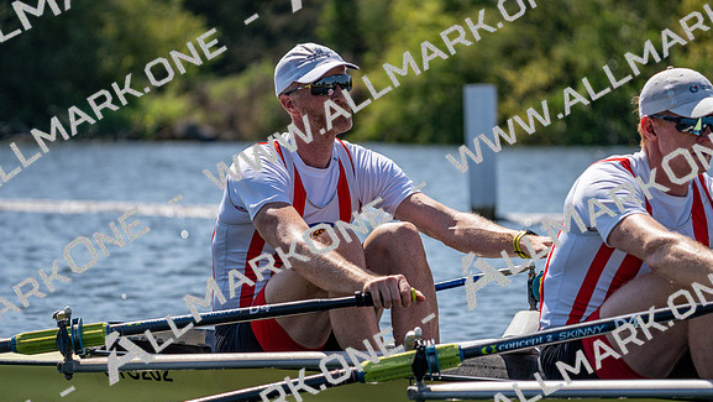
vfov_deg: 5.1
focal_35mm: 237
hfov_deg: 9.1
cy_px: 194
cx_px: 356
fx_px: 4482
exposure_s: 1/2000
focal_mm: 225
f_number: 5.6
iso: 250
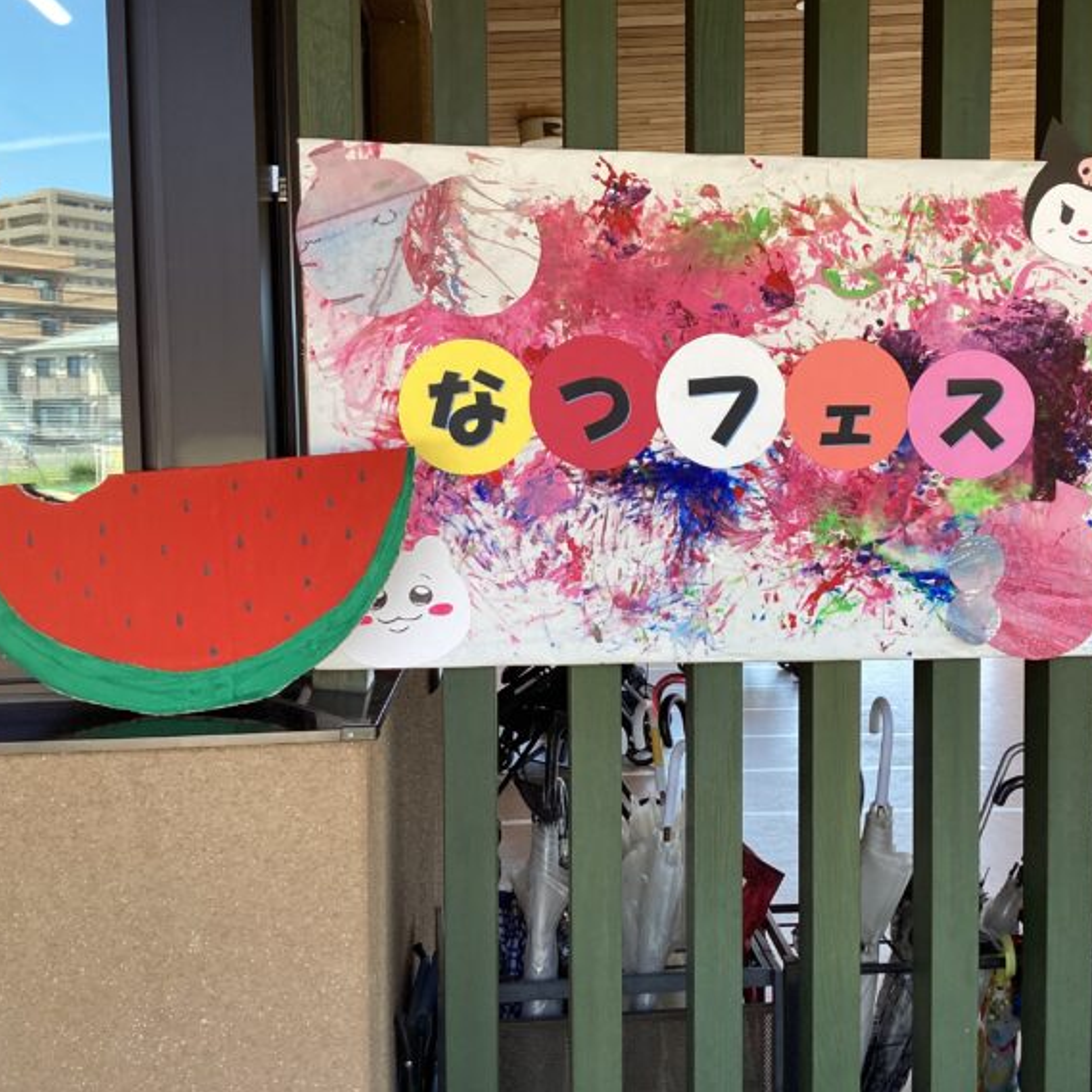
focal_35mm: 37
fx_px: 1321
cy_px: 545
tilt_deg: -4.9
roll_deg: +0.8
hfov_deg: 44.6
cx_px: 683
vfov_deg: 44.9
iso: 25
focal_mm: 3.3
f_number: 2.4
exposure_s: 1/199
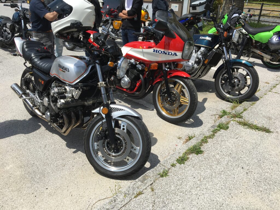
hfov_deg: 61.7
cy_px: 105
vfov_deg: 48.2
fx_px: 235
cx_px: 140
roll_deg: -1.3
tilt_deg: -25.1
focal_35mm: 29
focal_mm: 4.15
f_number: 2.2
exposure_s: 1/1832
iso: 25
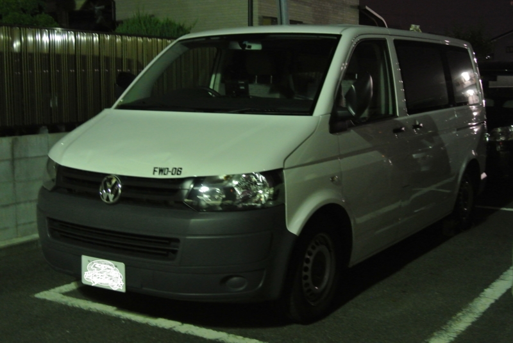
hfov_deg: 40.3
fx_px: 699
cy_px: 172
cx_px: 256
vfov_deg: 27.6
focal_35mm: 49
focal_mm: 18.2
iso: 1600
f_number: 4.5
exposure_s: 1/2
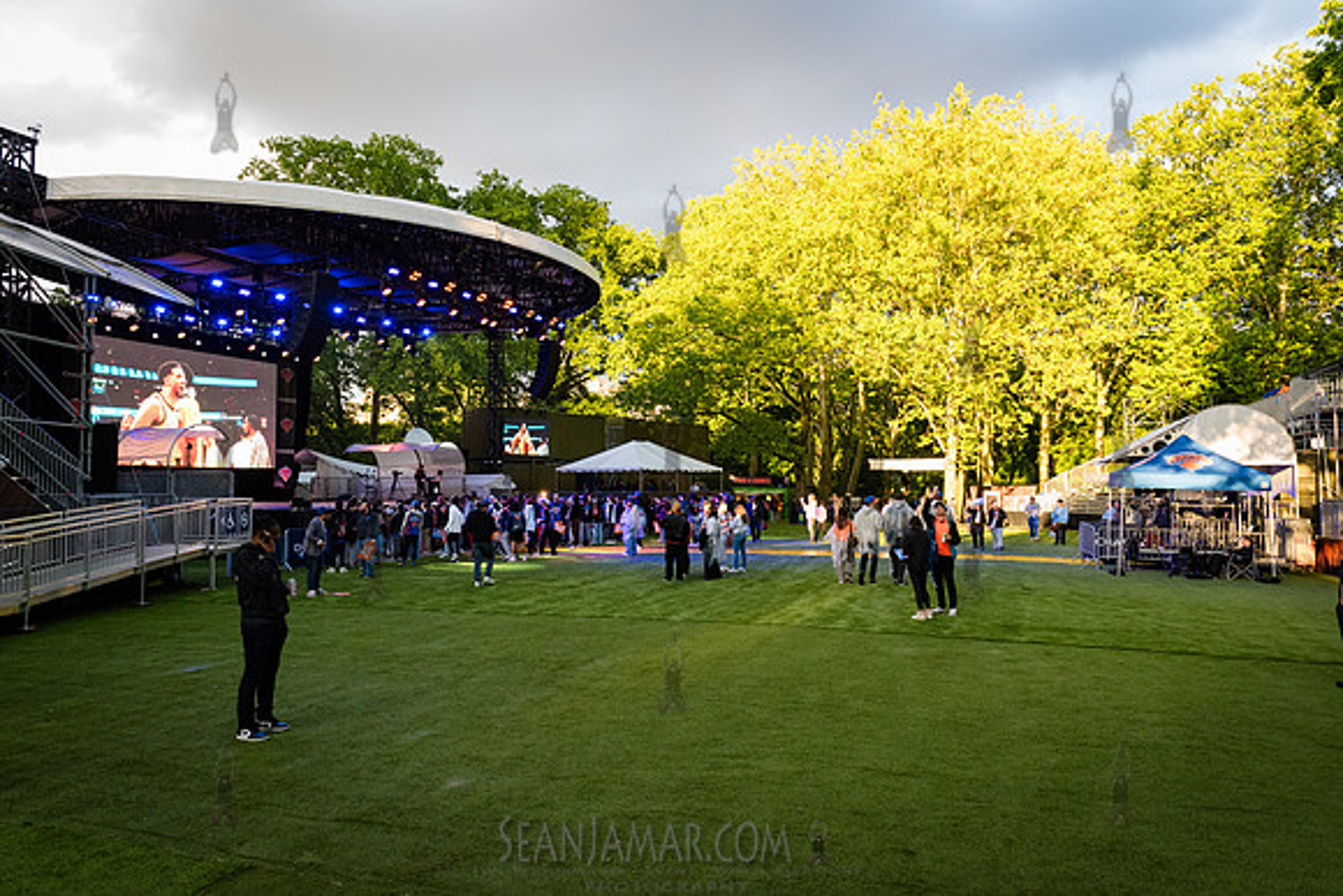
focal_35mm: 25
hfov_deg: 72.4
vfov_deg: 52.1
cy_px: 448
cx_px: 672
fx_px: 918
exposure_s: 1/250
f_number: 5.6
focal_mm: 24
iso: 2500
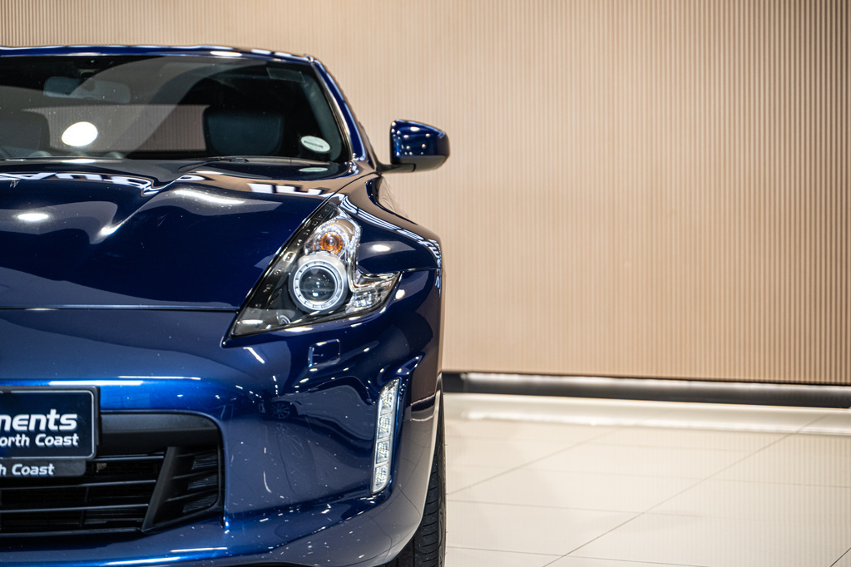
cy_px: 284
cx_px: 426
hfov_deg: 27.0
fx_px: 1773
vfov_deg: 18.2
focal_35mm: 75
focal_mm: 75
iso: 640
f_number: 2.8
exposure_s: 1/160
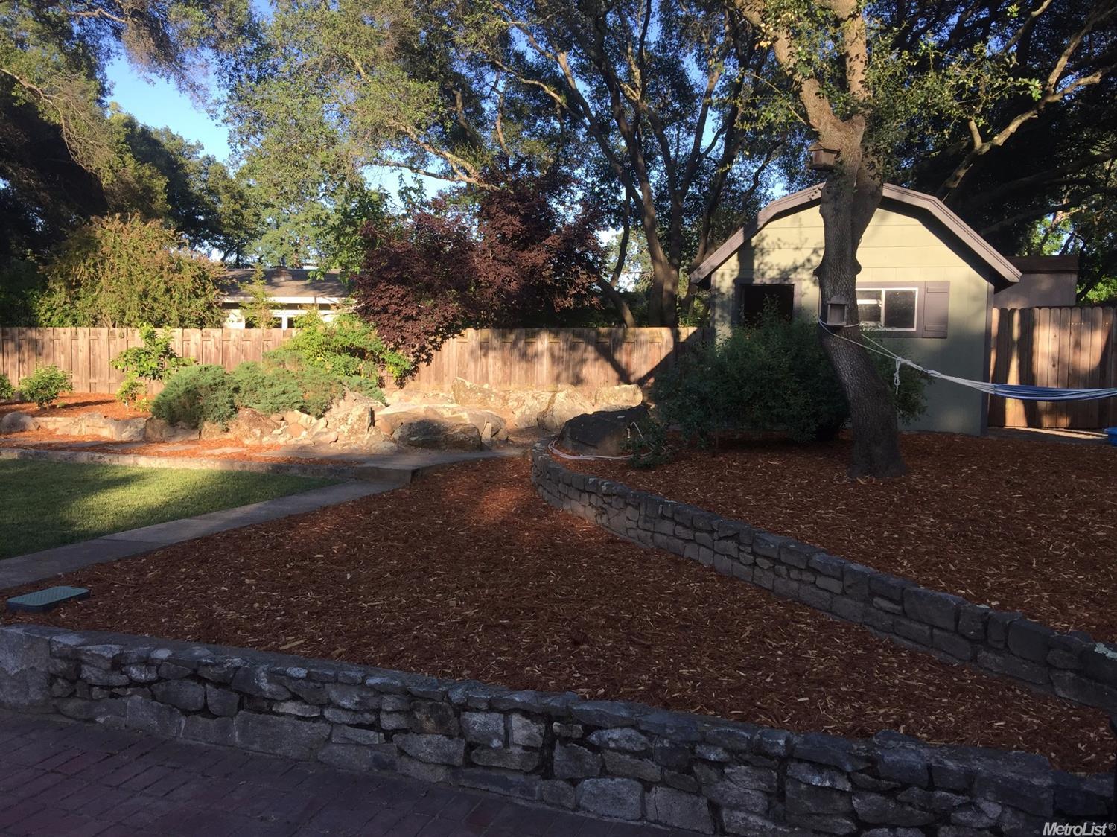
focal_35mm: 29
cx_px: 558
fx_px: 935
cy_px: 418
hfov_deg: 61.7
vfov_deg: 48.2
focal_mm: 4.15
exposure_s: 1/465
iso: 32
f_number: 2.2
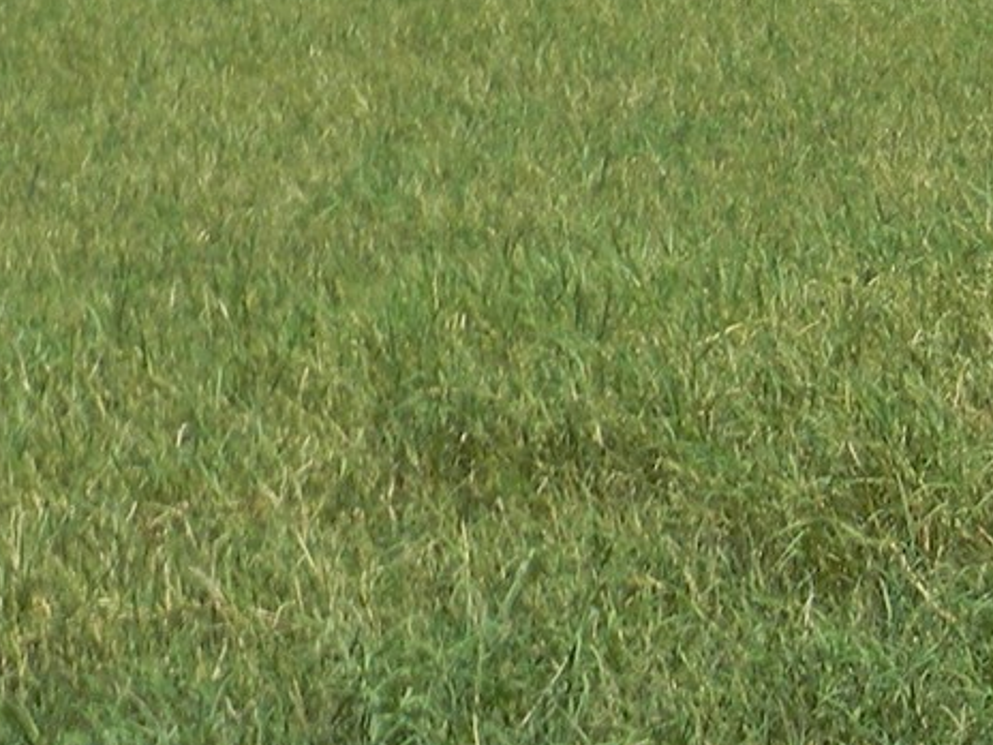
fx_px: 5192
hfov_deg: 10.8
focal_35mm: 181
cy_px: -250
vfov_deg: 8.1
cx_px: 1027
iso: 80
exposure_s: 1/790
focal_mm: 7.3
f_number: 3.8
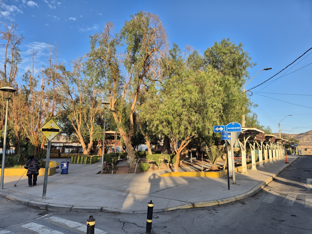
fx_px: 207
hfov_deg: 73.9
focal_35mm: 23
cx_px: 156
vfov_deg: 58.9
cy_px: 117
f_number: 1.8
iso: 25
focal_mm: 5.4
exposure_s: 1/552
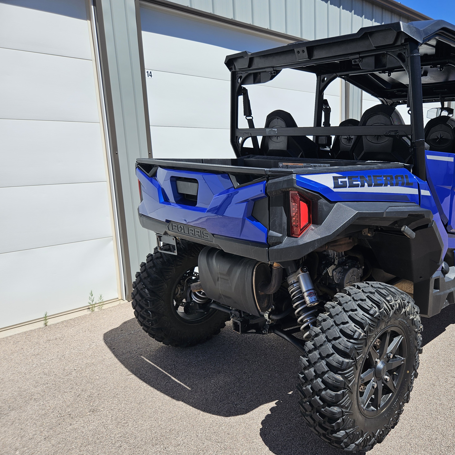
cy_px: 233
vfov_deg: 57.3
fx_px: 416
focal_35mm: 28
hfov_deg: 55.8
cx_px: 313
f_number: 1.8
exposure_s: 1/2060
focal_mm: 5.4
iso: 25
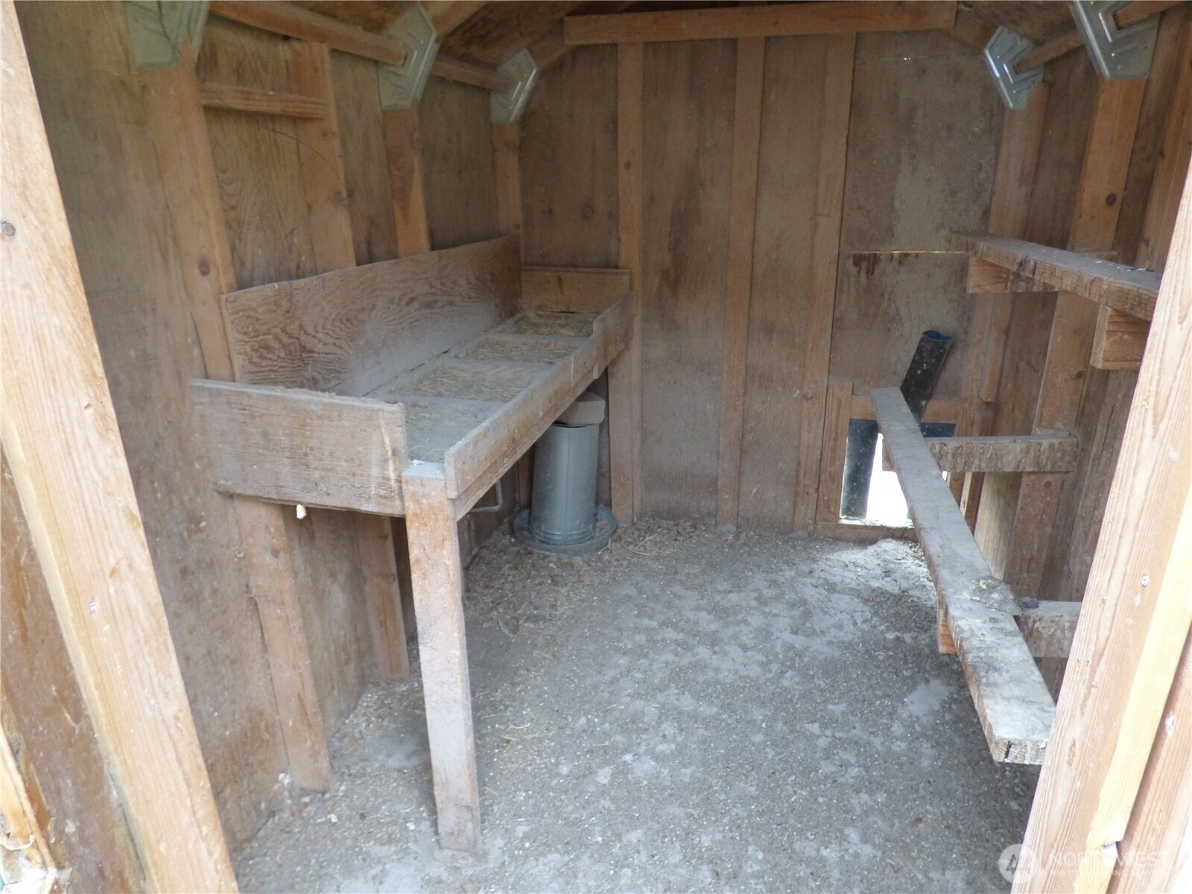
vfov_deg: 66.0
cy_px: 447
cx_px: 596
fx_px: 689
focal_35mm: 20
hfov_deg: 81.7
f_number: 2.8
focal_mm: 3.58
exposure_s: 1/60
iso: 320
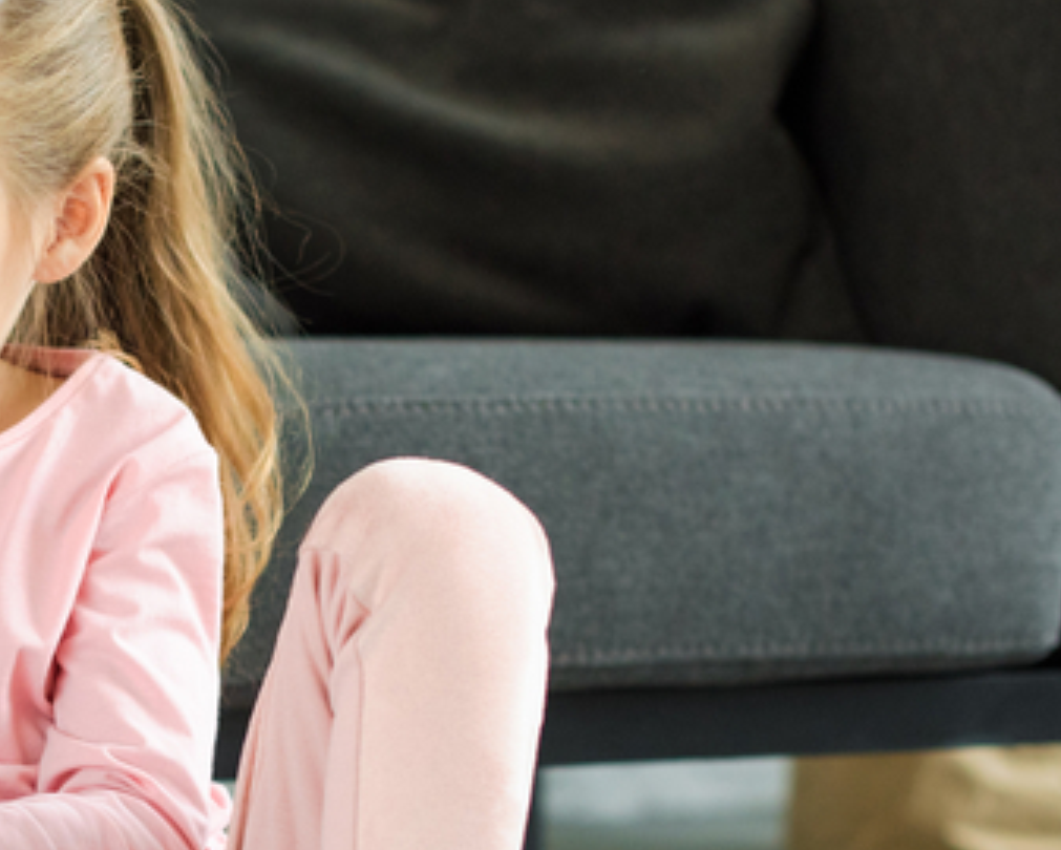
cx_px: -87
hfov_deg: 13.6
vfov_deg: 11.1
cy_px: 763
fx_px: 4367
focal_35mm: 139
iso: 800
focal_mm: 50
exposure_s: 1/320
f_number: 2.5
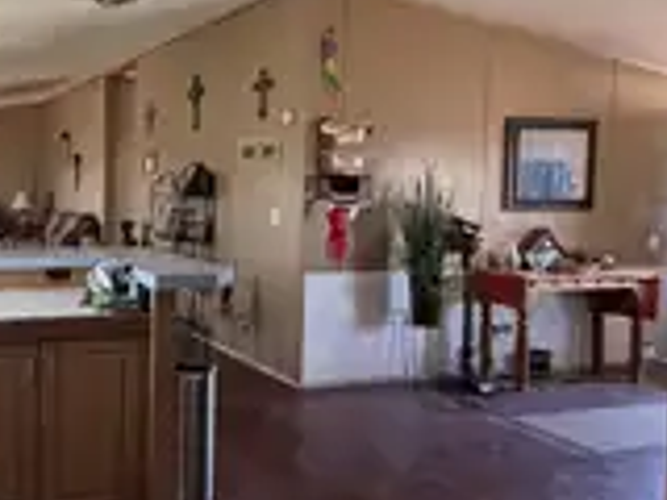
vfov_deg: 40.5
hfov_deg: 46.2
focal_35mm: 35
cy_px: 200
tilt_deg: -2.0
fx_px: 674
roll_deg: -0.5
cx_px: 38
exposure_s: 1/89
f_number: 2.2
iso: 320
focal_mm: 2.22
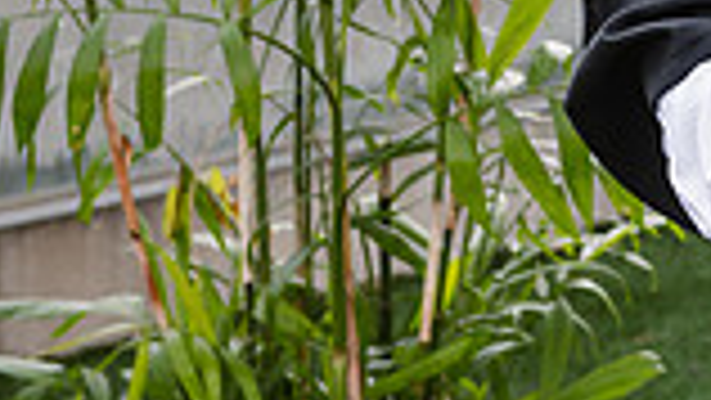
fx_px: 4206
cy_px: -447
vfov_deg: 5.3
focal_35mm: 223
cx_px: 1066
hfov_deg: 9.4
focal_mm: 58
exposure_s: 1/200
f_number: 5.6
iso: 400
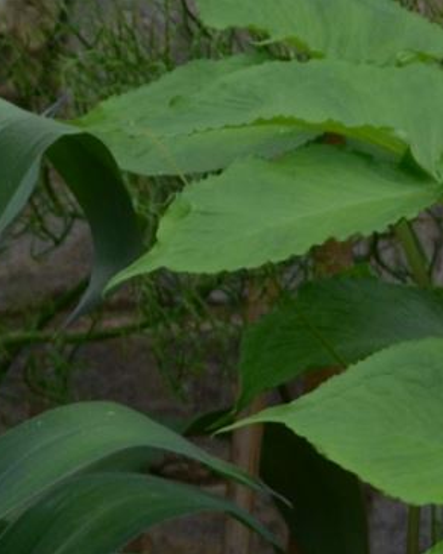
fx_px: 4294
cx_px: -624
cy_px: 739
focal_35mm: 262
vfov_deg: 7.3
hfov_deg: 5.7
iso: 640
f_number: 4.8
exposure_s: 1/320
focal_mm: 32
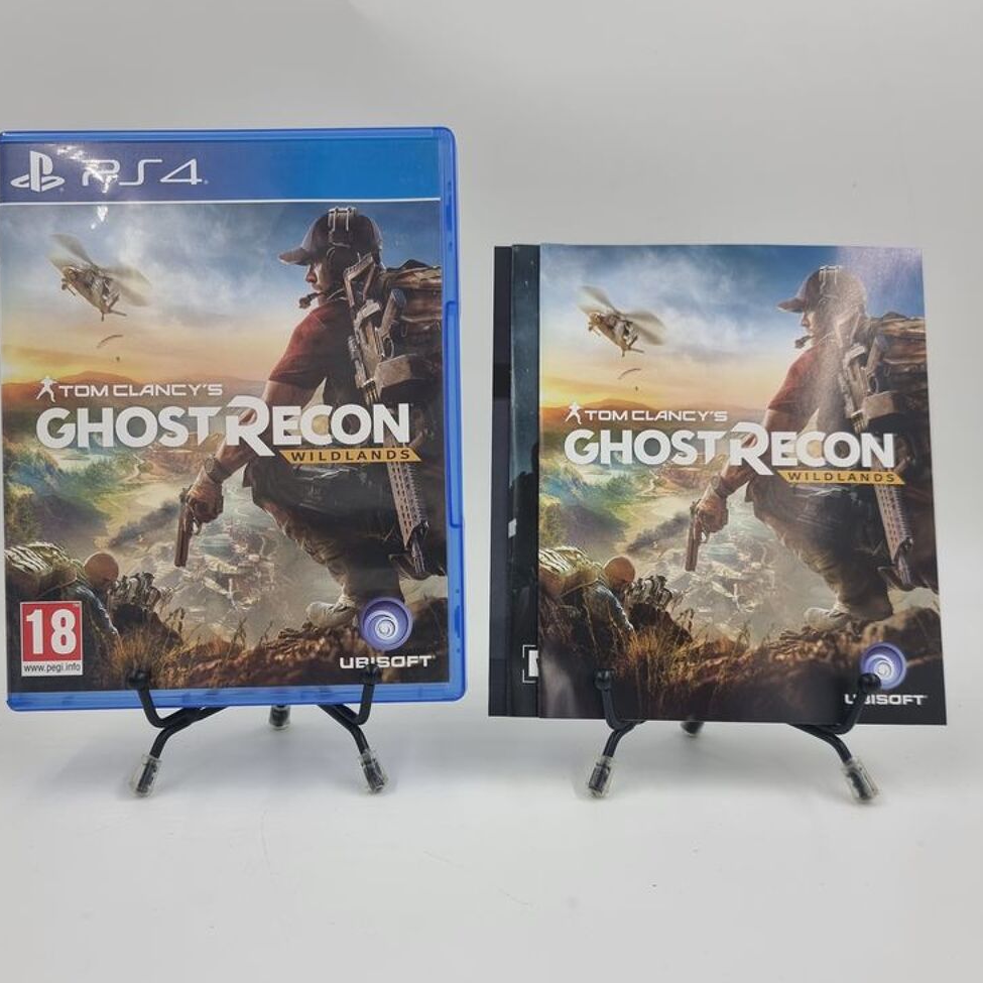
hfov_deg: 55.6
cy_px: 566
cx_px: 484
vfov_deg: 55.4
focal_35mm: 29
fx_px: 932
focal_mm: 6.7
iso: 50
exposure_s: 1/120
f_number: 1.8
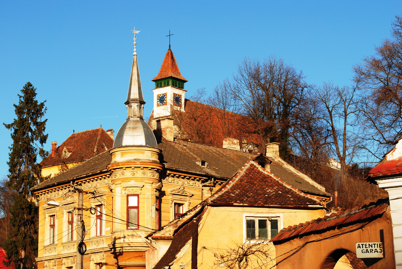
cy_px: 134
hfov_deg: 24.6
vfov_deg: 16.6
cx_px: 201
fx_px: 922
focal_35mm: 82
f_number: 10
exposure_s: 1/250
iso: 160
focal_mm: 55
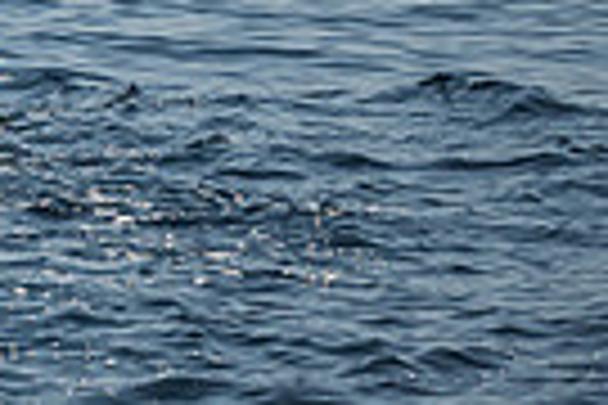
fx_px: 6603
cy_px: -565
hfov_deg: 5.1
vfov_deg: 3.5
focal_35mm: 391
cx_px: -951
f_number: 5
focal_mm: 70
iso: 200
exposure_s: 1/5000
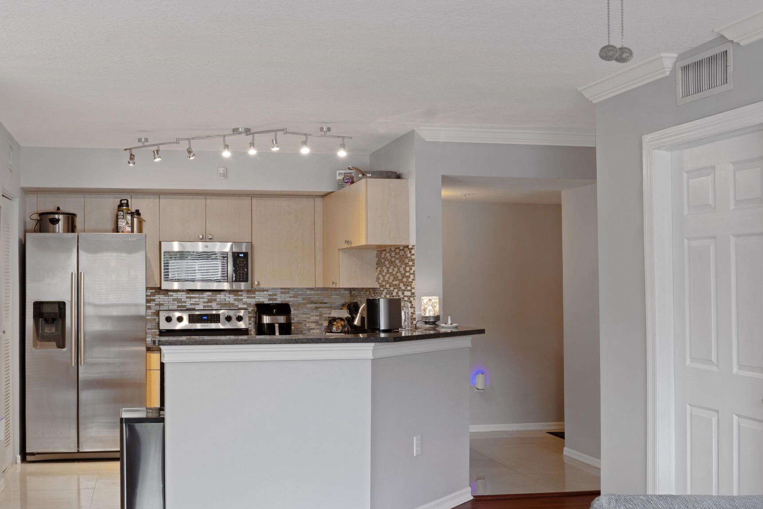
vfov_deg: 31.5
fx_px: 890
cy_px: 358
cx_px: 282
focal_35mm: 42
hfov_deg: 46.0
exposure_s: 1/15
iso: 100
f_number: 8
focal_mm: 24
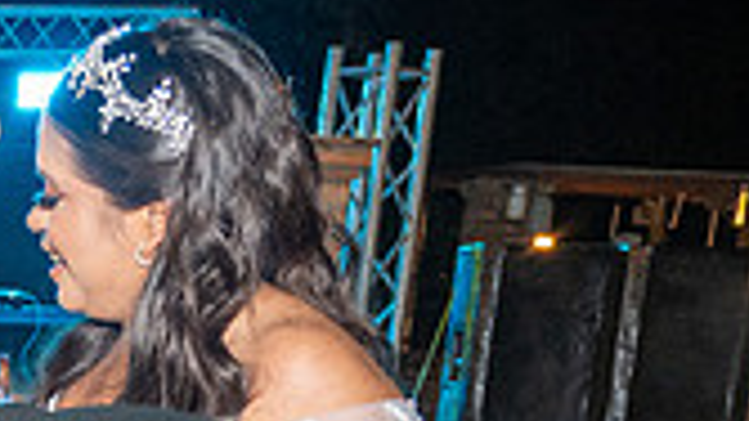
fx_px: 2026
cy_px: 826
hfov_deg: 18.1
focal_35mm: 102
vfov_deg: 10.9
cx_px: -453
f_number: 5
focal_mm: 28
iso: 2500
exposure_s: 1/80
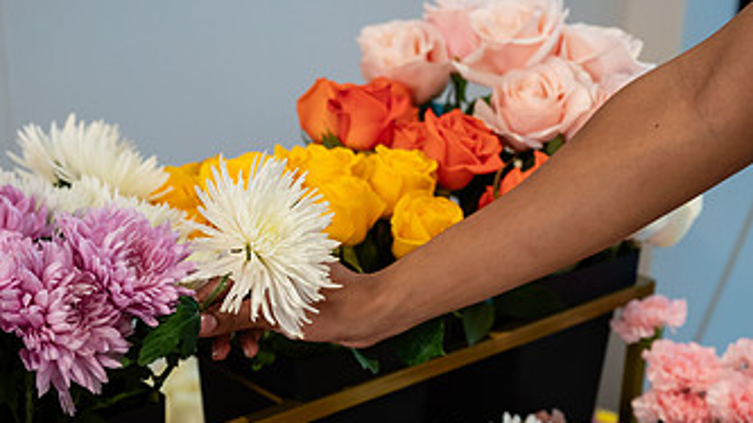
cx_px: 263
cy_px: 344
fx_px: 1237
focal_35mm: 62
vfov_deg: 19.2
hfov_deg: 33.6
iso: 1250
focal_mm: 32
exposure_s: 1/200
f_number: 3.2
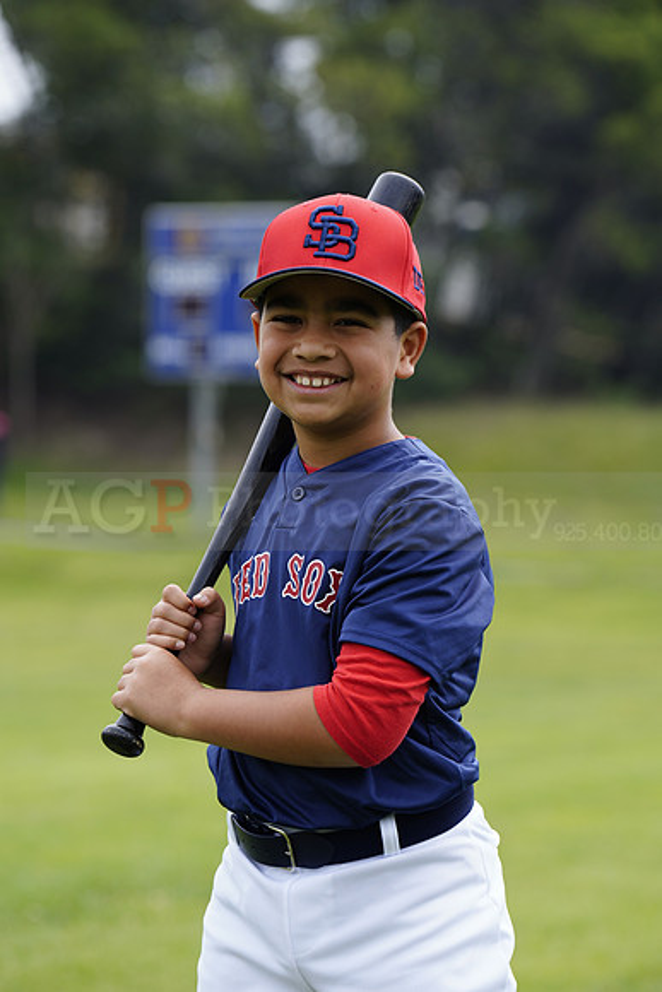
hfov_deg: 7.8
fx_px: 4851
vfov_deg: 11.7
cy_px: 496
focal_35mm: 176
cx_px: 331
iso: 100
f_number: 5.6
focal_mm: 176
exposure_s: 1/250
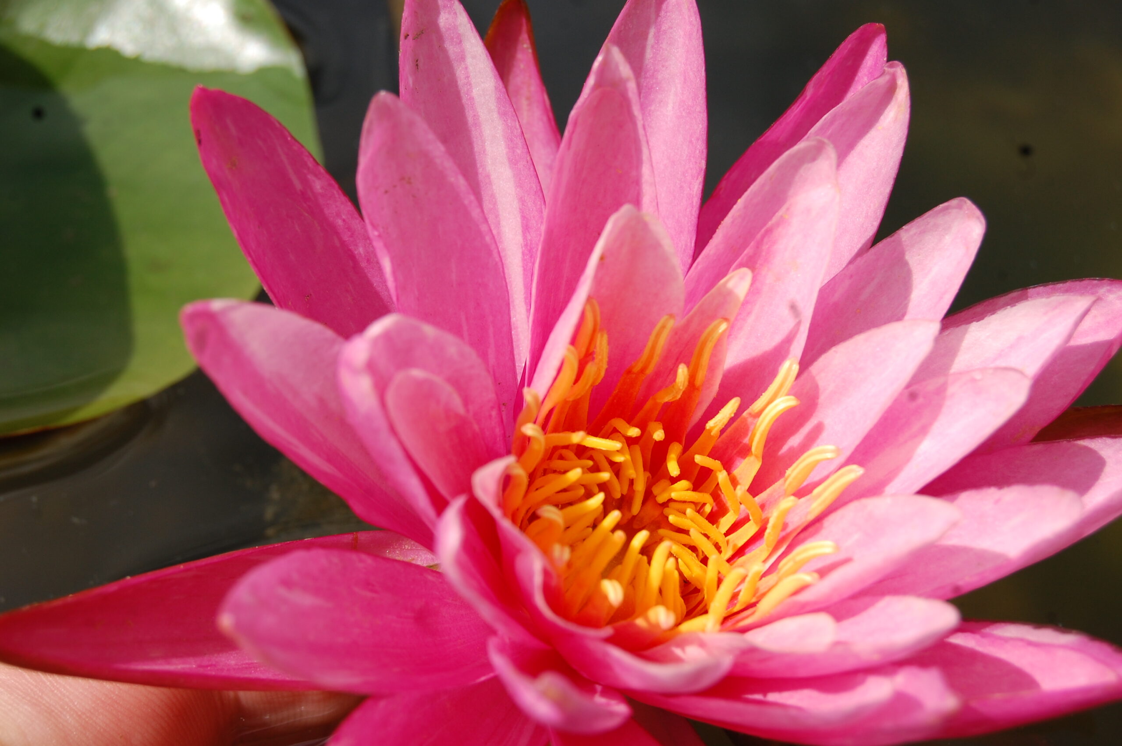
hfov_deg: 24.6
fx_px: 2569
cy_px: 373
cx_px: 561
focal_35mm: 82
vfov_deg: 16.5
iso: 200
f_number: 10
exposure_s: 1/400
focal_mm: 55
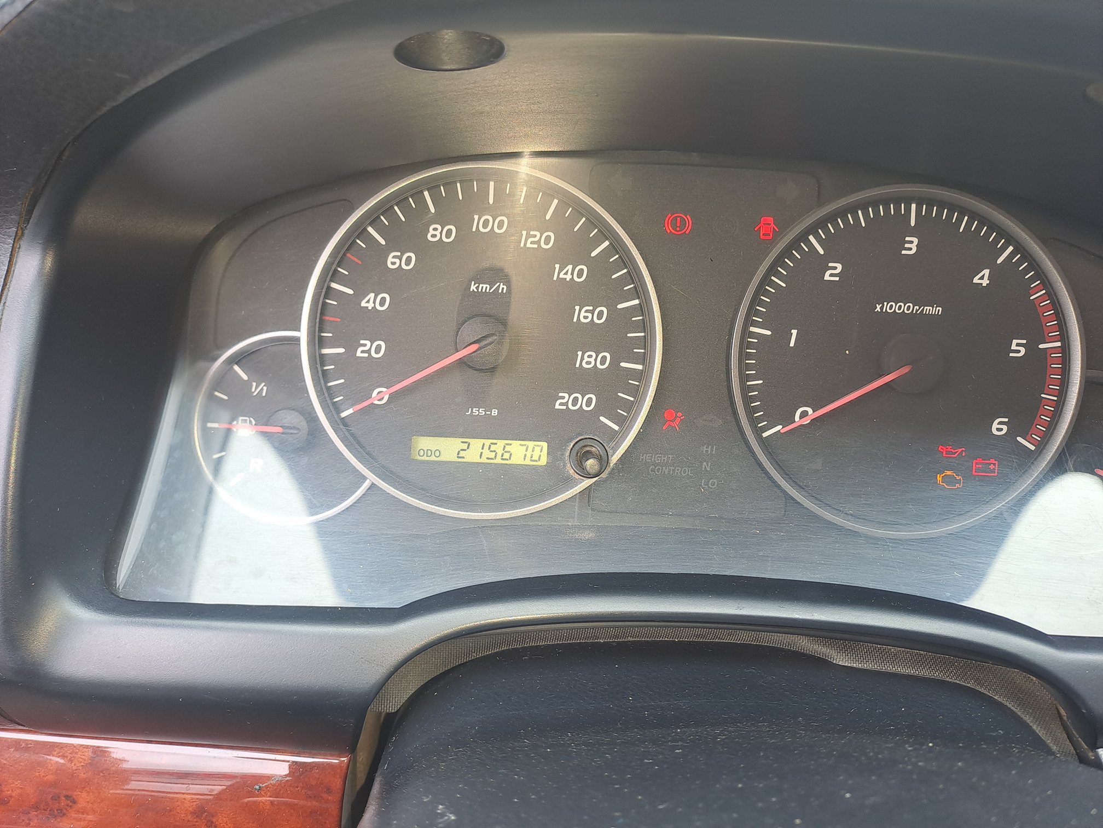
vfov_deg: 54.9
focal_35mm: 25
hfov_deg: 69.4
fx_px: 797
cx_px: 552
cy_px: 414
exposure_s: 1/60
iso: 40
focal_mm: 4.65
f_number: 1.8
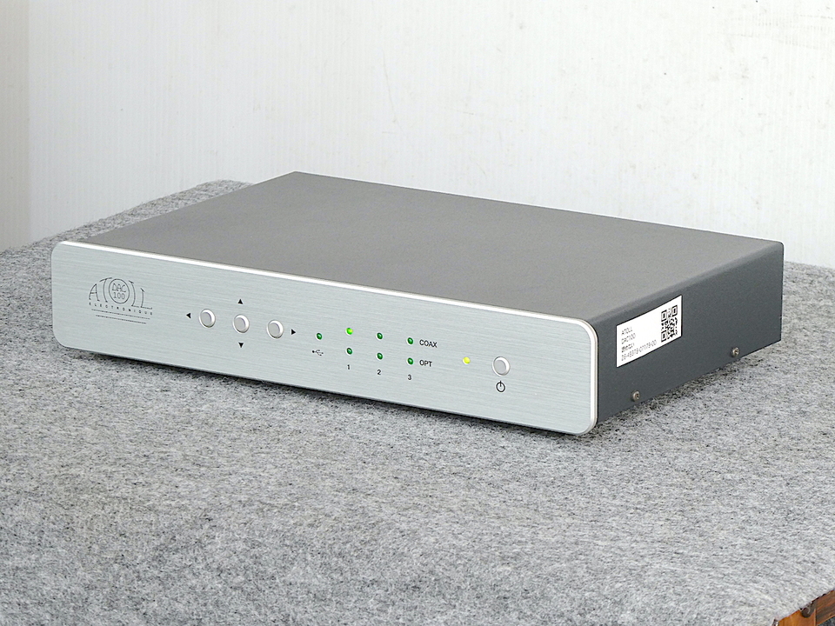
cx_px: 418
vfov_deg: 8.6
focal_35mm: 172
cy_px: 313
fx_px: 4149
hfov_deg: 11.5
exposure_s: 1/13
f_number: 5.6
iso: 200
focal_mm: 30.9
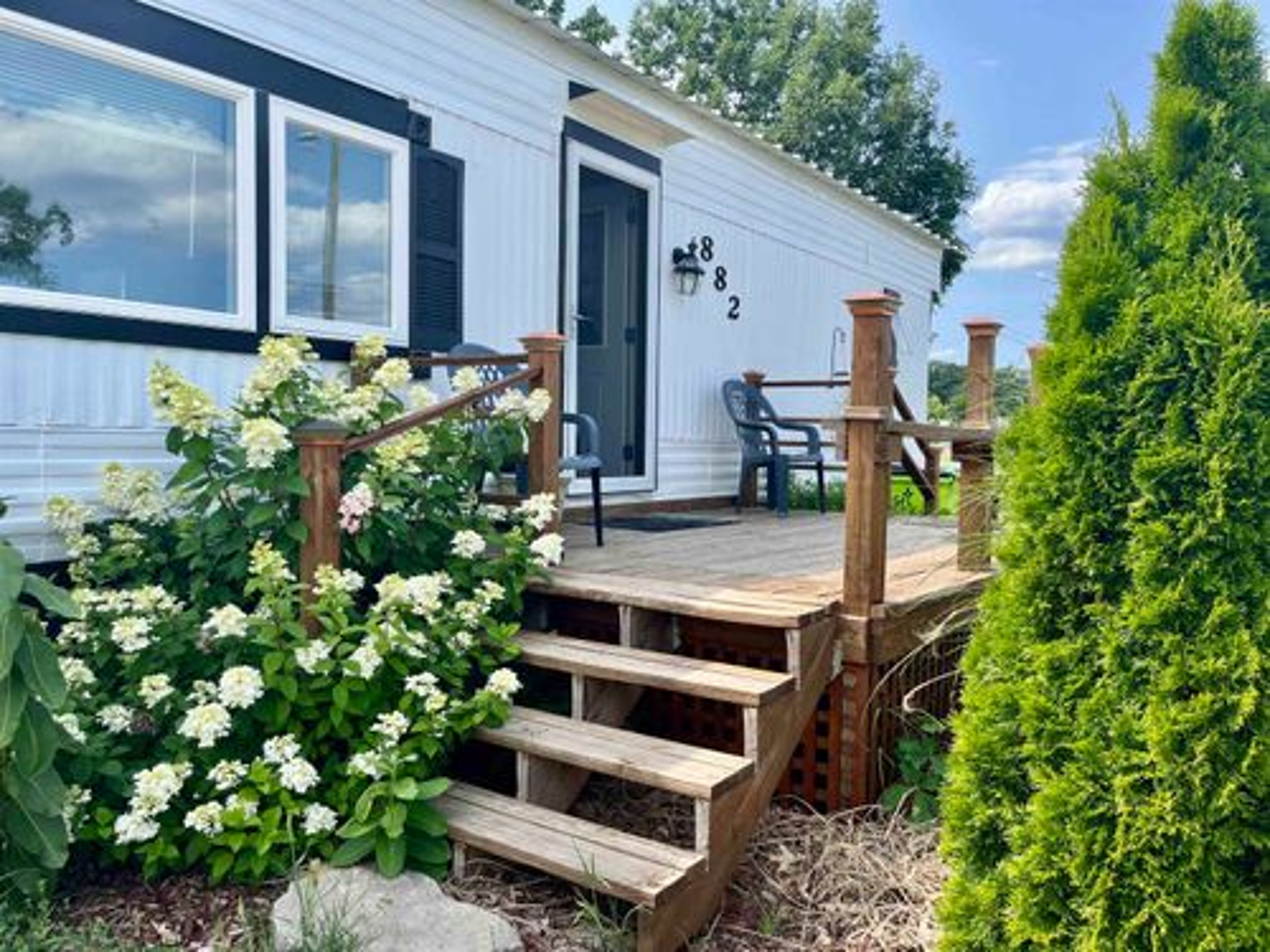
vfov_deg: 53.1
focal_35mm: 26
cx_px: 635
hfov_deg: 67.3
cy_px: 476
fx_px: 954
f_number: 1.6
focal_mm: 5.1
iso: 50
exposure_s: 1/1647
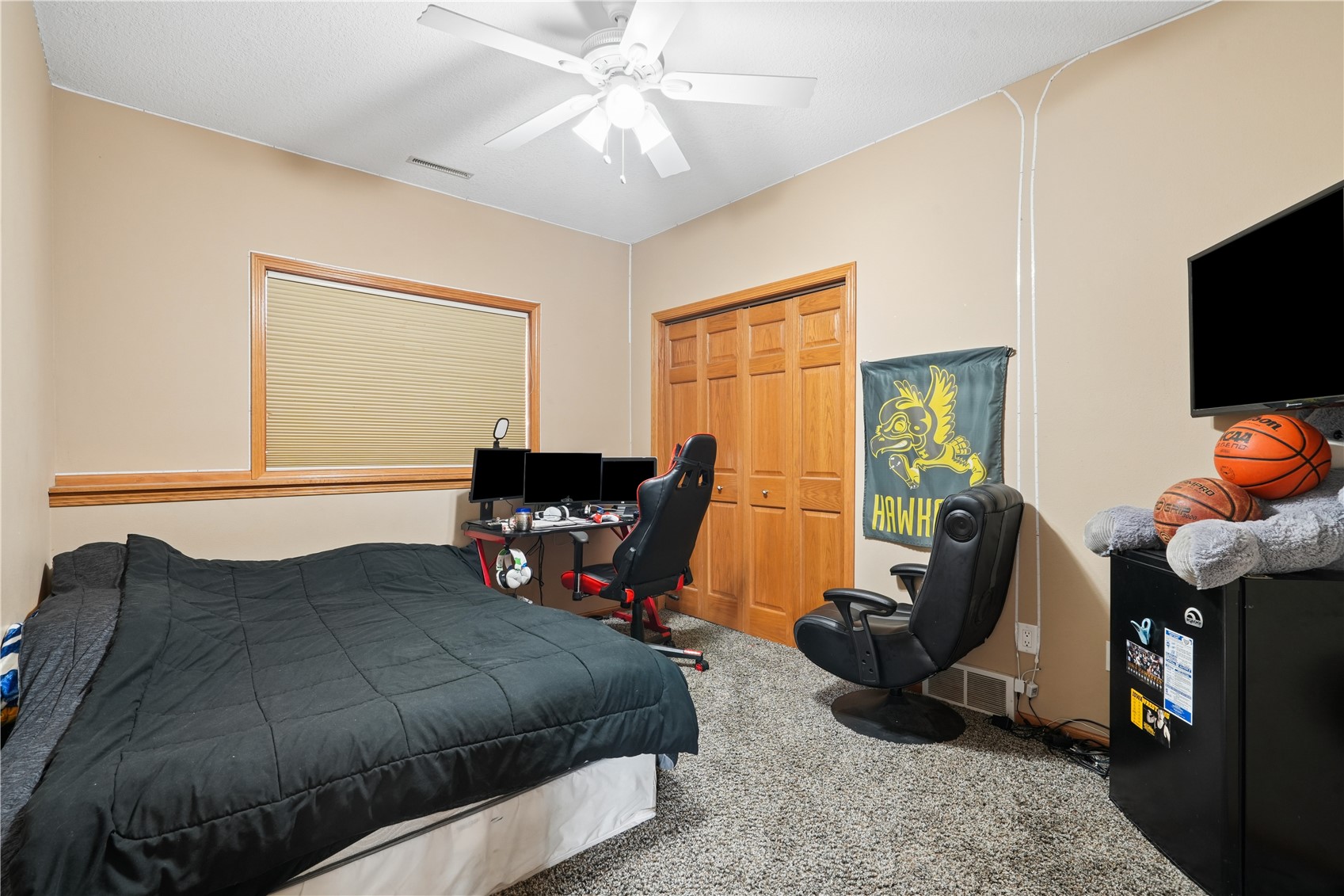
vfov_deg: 73.7
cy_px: 448
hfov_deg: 96.7
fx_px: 597
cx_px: 672
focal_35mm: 16
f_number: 10
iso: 400
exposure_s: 1/1.67
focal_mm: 16
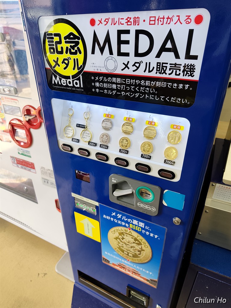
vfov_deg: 73.9
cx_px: 116
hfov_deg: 58.9
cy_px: 154
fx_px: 205
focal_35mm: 23
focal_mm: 6.07
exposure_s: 1/100
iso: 100
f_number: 1.7
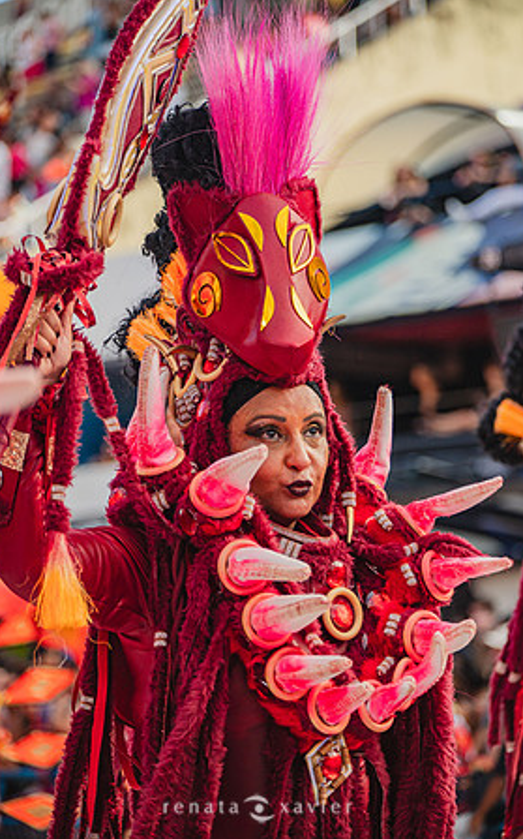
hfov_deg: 8.2
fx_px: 3630
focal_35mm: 159
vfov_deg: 13.2
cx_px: 254
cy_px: 419
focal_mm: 155
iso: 640
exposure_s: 1/1600
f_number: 5.6
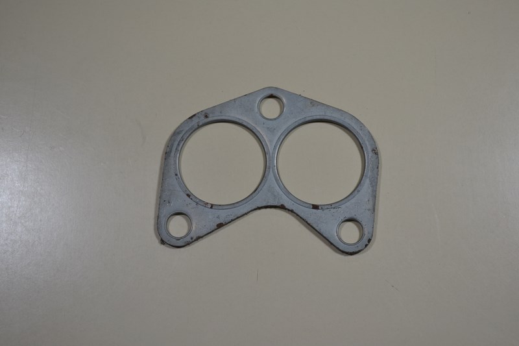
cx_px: 260
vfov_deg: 20.6
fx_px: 951
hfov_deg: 30.5
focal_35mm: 66
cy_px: 173
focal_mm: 44
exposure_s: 1/125
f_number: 5.6
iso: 280
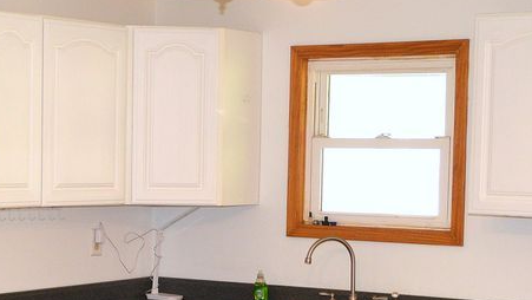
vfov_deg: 12.6
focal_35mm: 94
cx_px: 136
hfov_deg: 22.5
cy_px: 336
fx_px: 1326
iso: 500
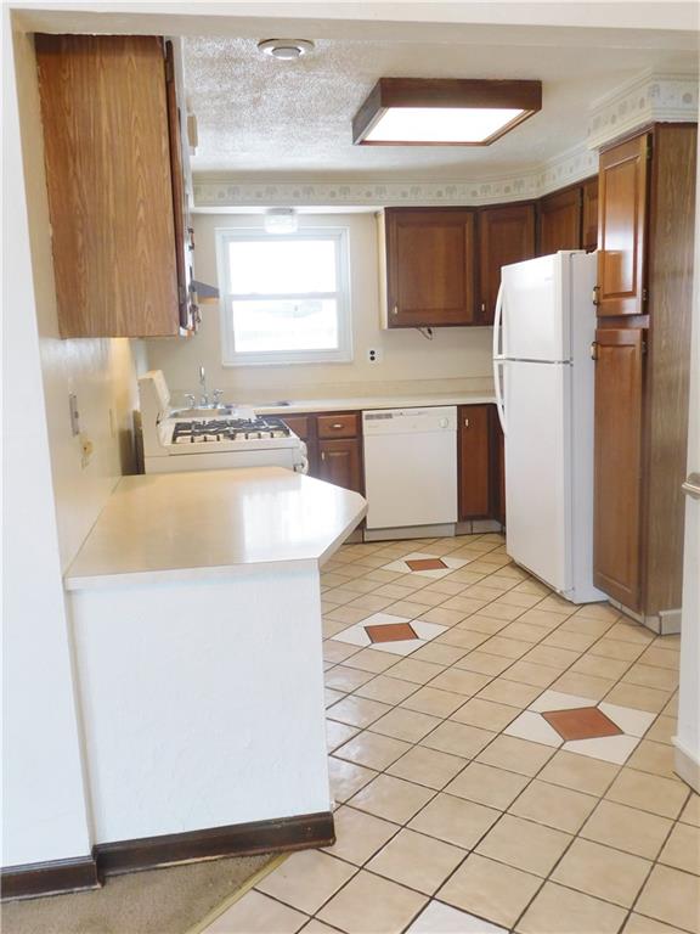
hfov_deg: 46.8
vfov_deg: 60.0
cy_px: 467
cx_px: 350
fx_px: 809
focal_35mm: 30
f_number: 3.2
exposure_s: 1/30
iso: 125
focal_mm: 5.3
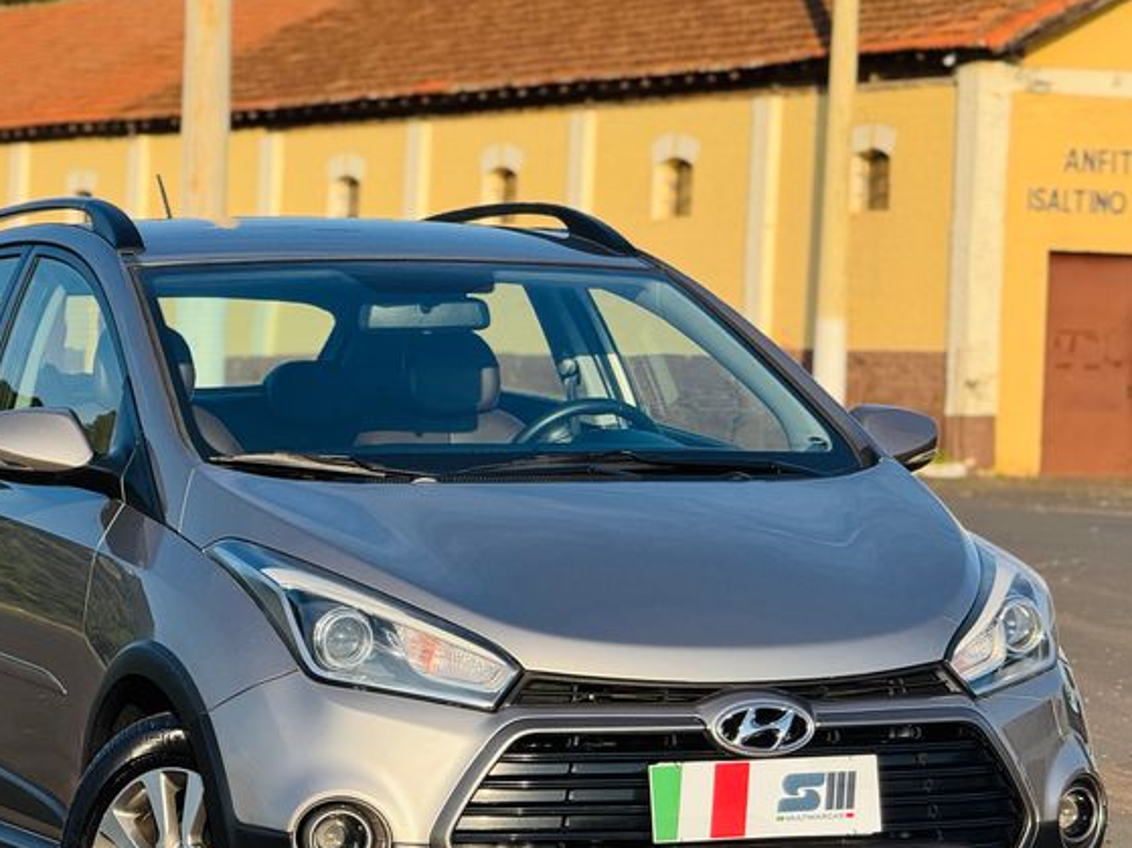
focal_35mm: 174
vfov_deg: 8.5
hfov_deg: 11.4
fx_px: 5689
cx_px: 452
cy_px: 611
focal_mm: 15.66
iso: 50
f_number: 2.8
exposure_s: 1/938
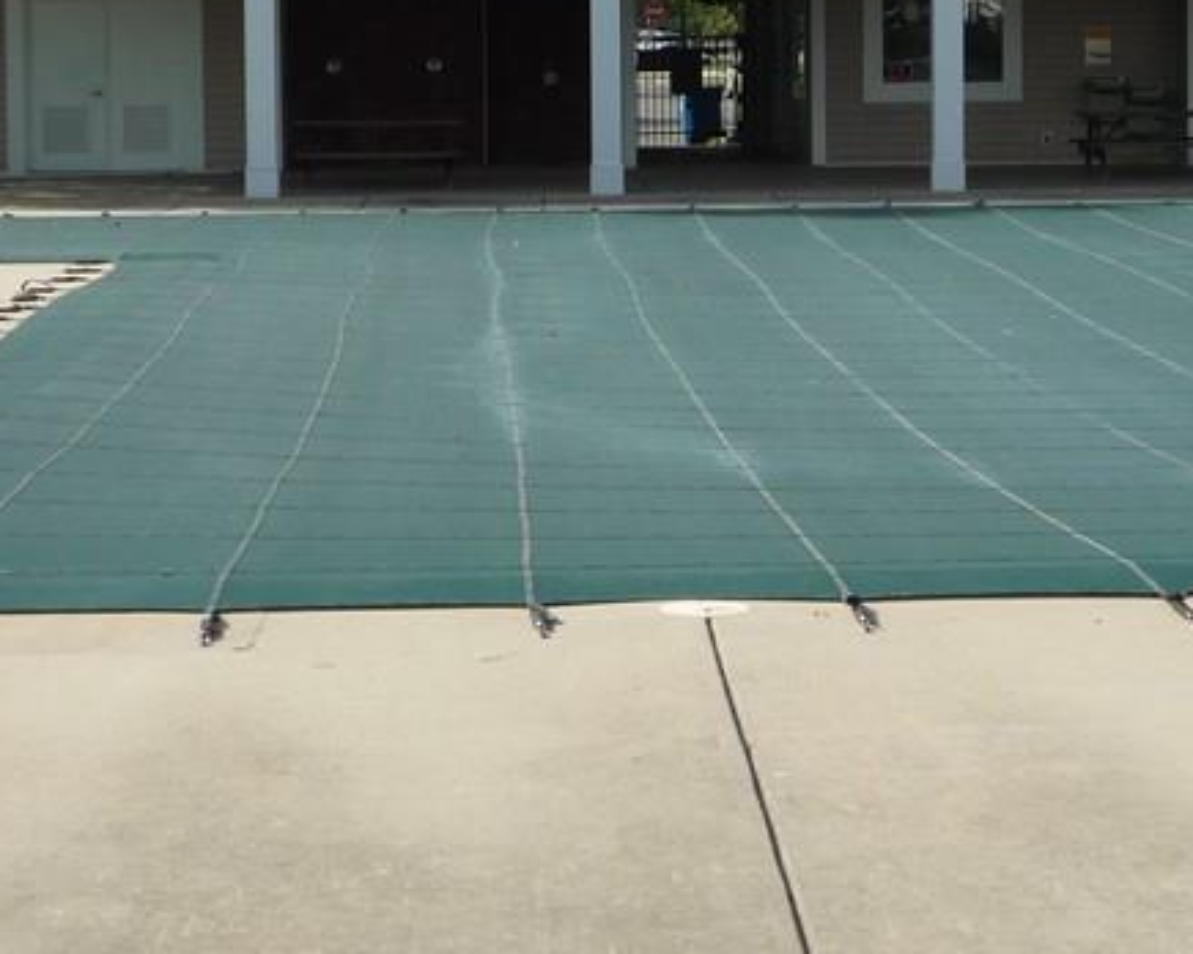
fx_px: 3813
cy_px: 230
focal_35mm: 108
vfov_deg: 14.2
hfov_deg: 17.7
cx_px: 760
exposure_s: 1/800
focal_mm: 8.3
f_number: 4.3
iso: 100
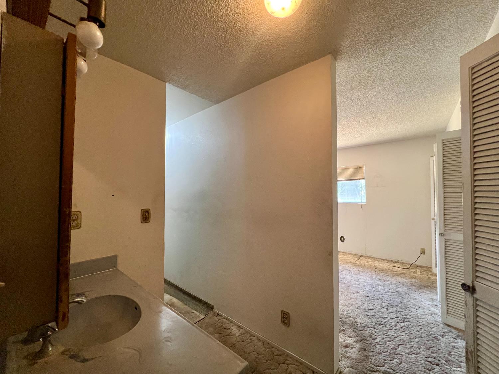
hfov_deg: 106.2
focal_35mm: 13
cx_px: 250
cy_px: 187
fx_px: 187
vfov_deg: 89.9
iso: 400
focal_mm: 1.57
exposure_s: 1/60
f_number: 1.8
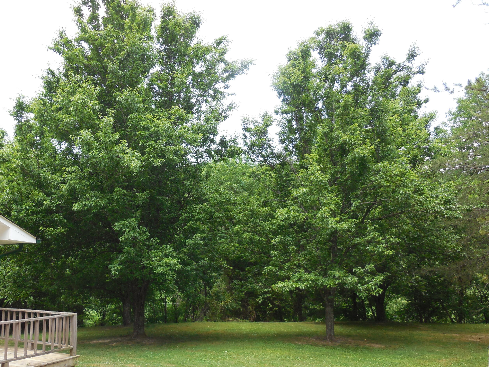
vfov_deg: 46.7
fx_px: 424
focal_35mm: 30
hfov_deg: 59.5
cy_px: 210
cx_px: 199
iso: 125
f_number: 3.1
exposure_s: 1/250
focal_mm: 4.5
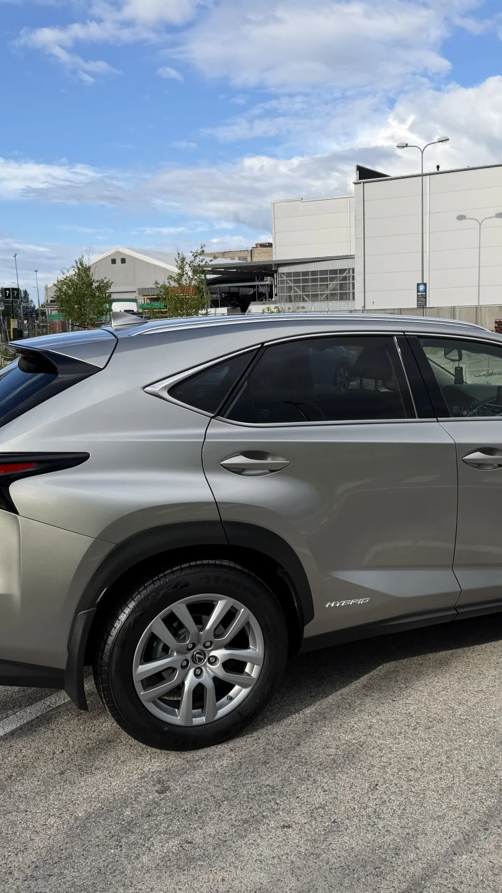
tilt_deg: -5.5
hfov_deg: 33.4
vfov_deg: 56.6
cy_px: 448
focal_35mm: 35
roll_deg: +0.5
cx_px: 338
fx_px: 828
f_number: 1.78
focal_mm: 6.76
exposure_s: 1/3425
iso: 80
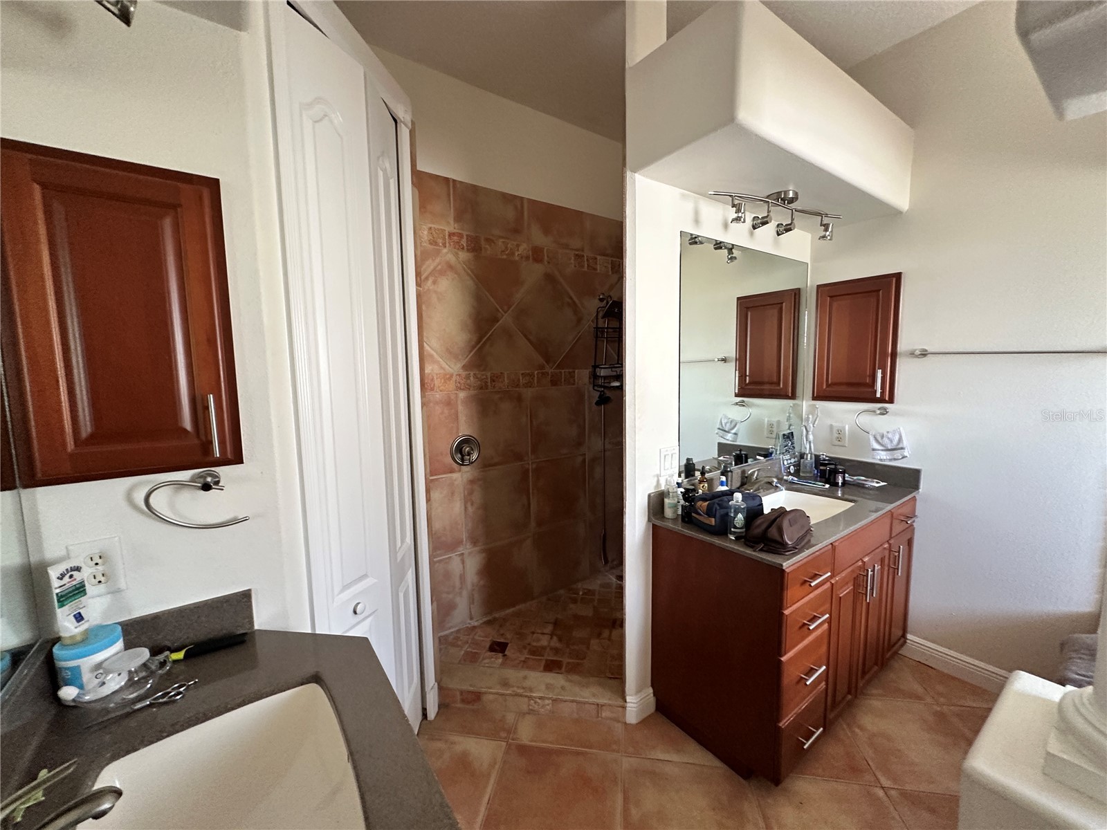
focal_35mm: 14
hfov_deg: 102.1
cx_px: 554
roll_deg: +2.3
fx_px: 448
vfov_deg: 85.7
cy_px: 415
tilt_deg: -5.8
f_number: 2.2
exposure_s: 1/84
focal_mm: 2.22
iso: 320
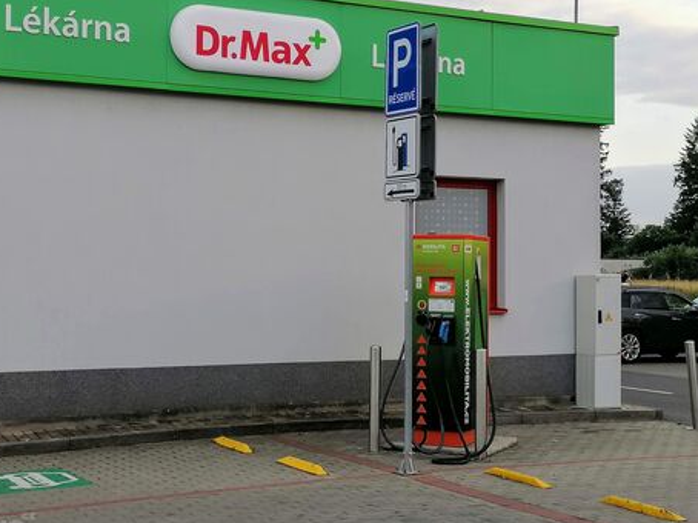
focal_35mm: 63
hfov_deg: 30.7
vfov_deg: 23.3
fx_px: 1270
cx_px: 327
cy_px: 249
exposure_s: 1/218
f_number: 1.8
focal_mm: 5.3
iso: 50
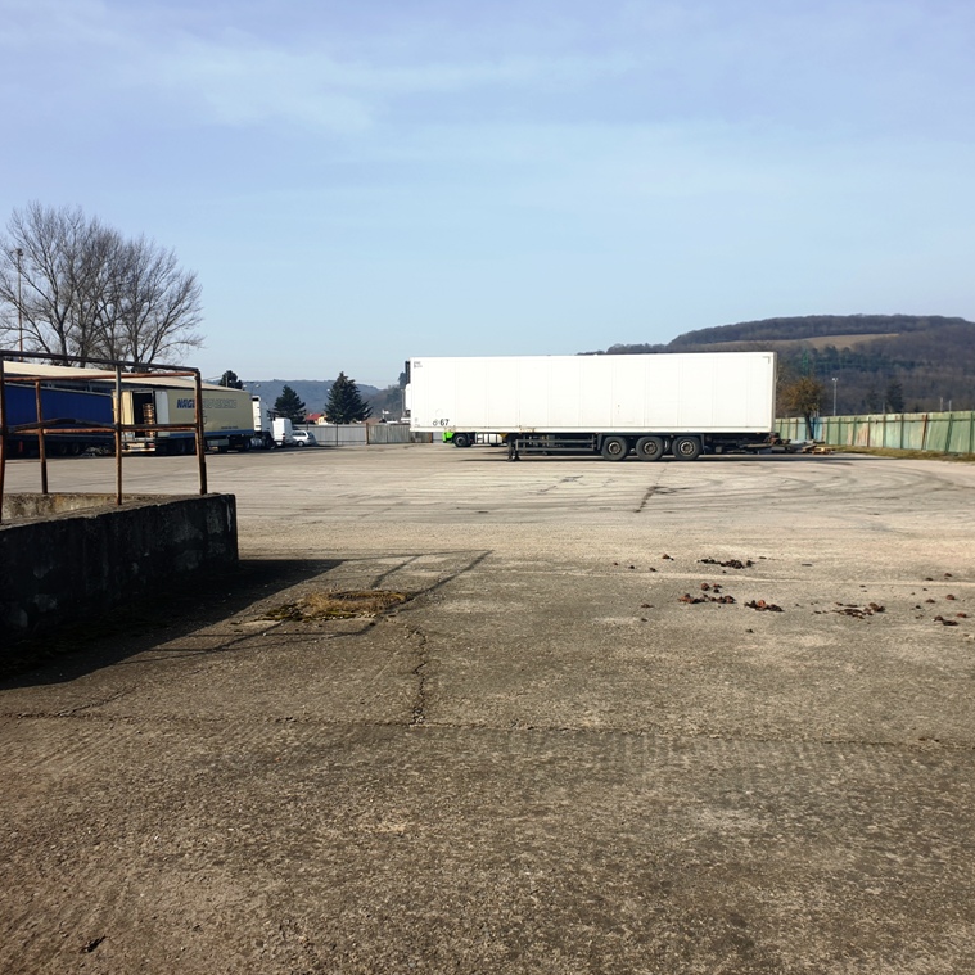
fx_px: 988
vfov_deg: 52.5
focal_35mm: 31
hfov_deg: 52.5
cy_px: 491
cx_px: 491
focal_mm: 4.3
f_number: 2.4
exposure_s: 1/2488
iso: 50
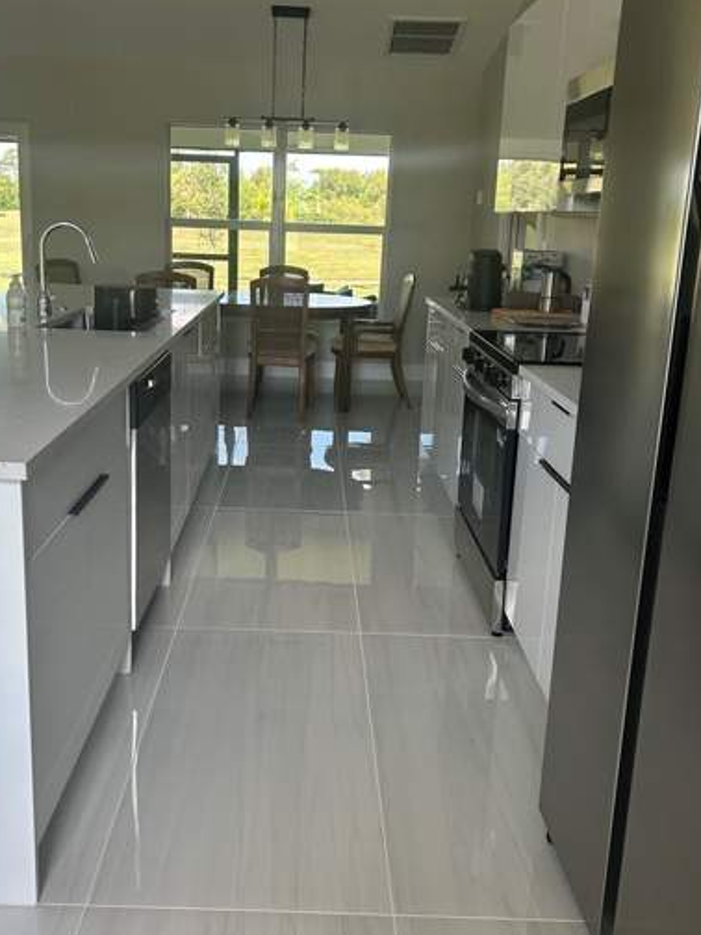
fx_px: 891
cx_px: 304
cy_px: 427
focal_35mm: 33
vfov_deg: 55.3
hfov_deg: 42.9
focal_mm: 5.7
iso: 80
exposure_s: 1/121
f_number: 1.5
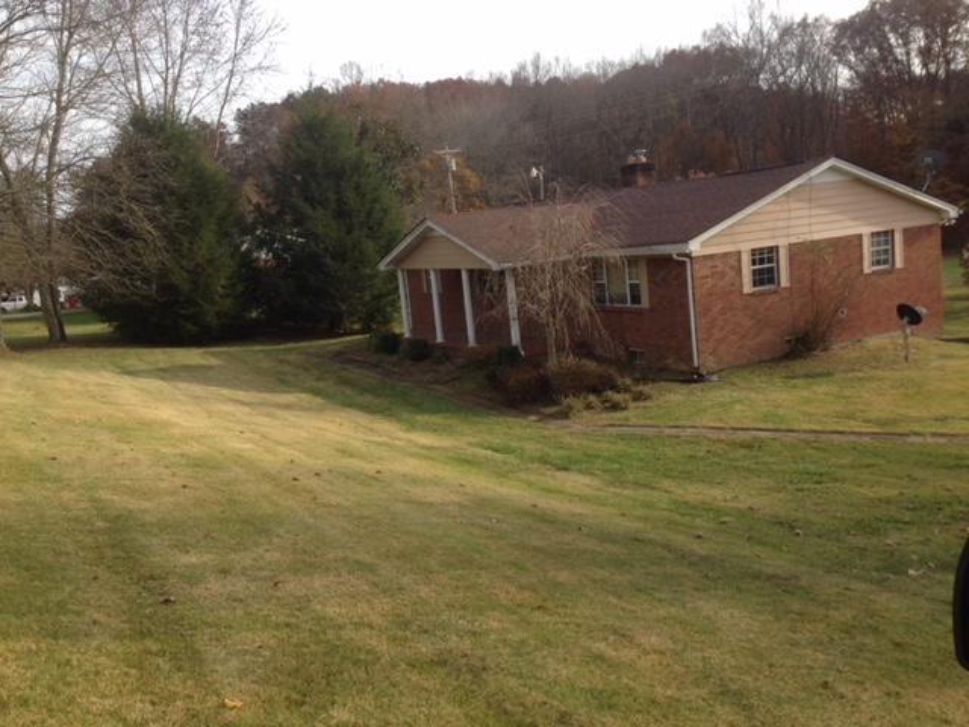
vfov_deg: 42.9
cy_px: 364
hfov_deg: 55.4
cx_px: 484
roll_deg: +6.1
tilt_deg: -9.7
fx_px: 924
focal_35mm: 33
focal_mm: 4.12
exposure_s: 1/583
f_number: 2.4
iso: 50
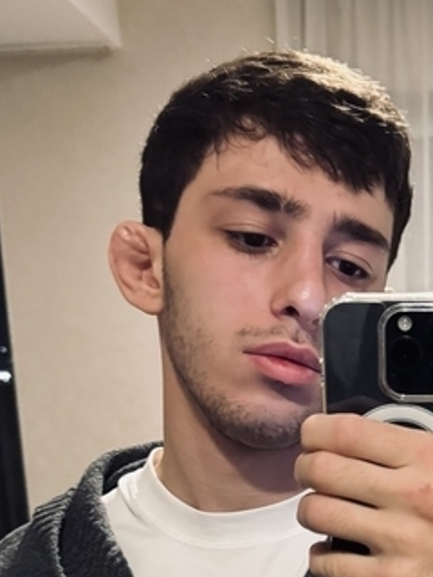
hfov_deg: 23.4
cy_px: 552
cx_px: 428
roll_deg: +2.8
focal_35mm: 60
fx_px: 1001
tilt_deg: -9.0
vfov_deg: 30.3
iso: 800
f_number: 1.78
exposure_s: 1/33
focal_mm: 6.76
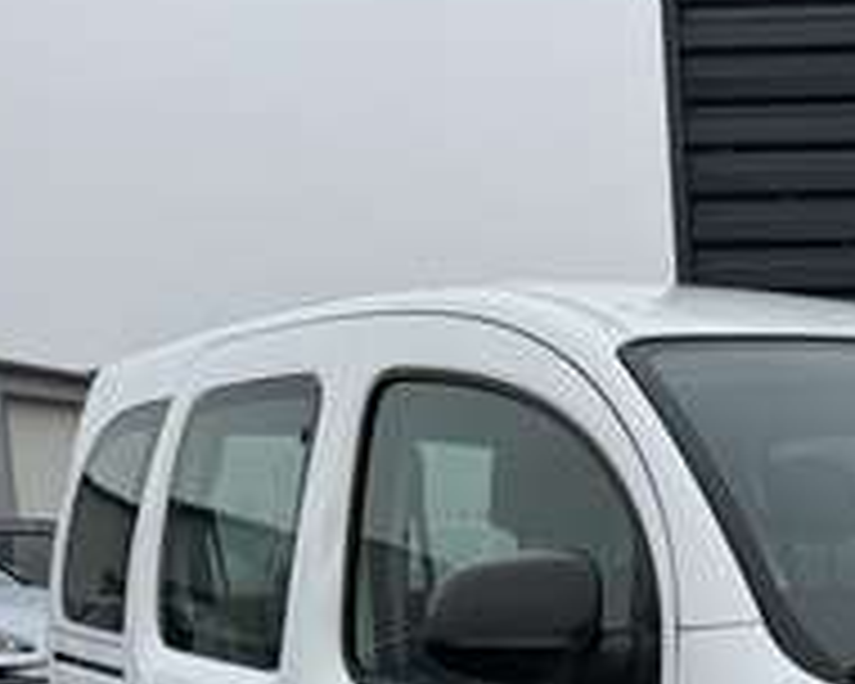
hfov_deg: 26.7
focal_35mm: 63
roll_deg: +1.3
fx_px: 1594
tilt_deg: -10.0
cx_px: 1017
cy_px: 794
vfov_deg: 22.5
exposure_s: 1/100
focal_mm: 6.86
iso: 64
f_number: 1.78
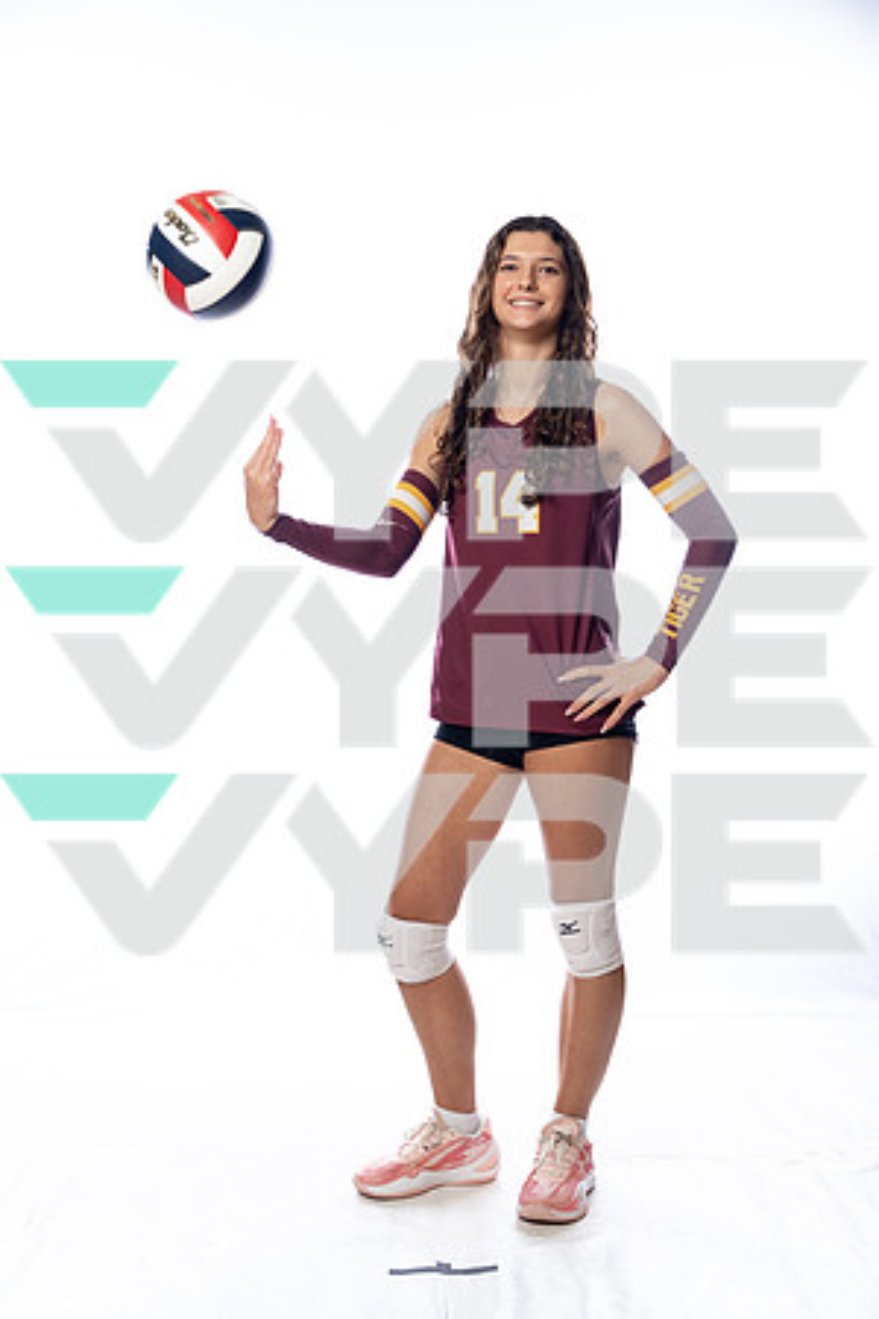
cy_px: 660
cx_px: 440
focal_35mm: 50
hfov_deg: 27.0
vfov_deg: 39.6
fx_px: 1831
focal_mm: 50
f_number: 5.6
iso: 640
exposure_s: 1/250
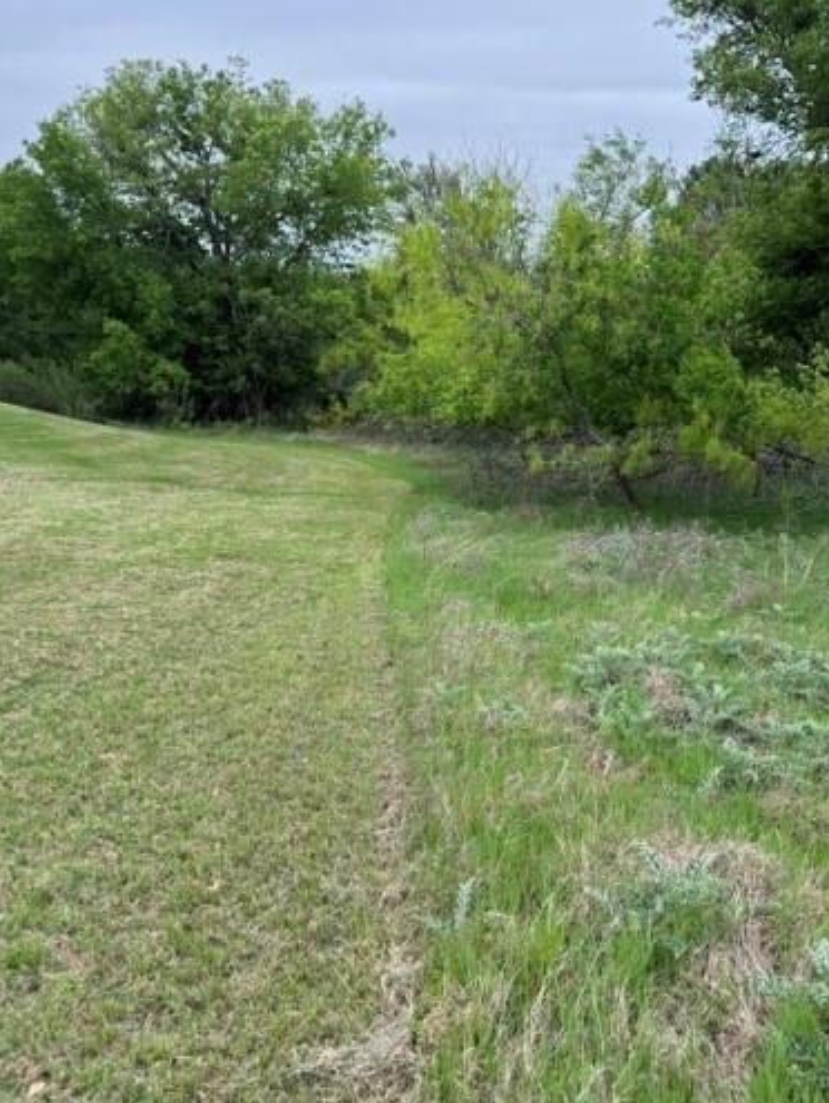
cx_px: 530
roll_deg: -3.7
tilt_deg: -8.4
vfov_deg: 58.2
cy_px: 497
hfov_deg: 45.0
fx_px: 989
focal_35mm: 31
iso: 80
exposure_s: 1/912
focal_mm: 6.76
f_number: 1.78
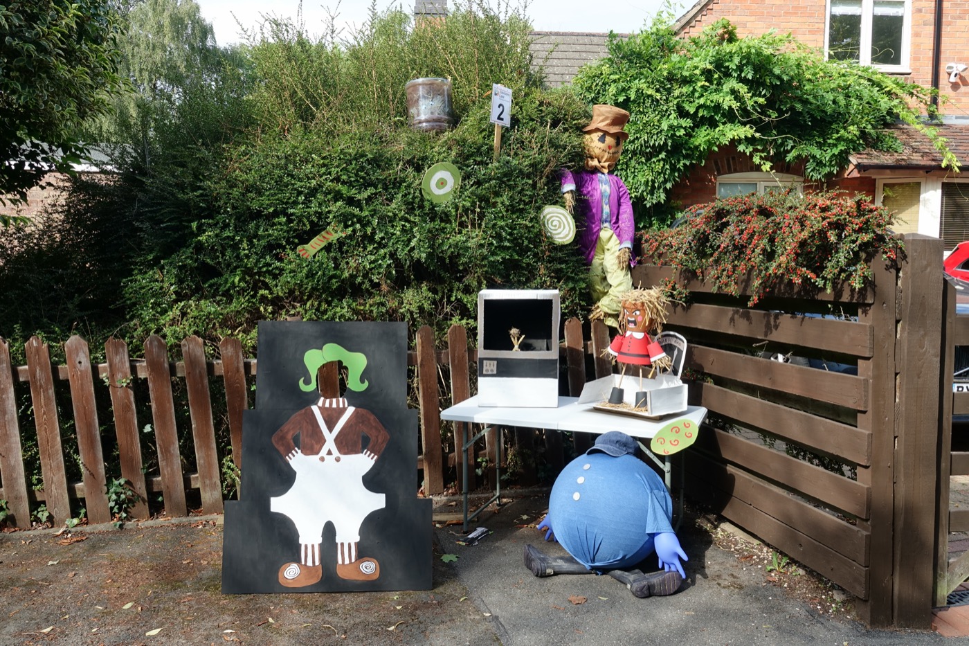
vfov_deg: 45.0
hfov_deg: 63.7
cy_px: 323
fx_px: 780
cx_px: 484
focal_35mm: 29
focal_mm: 10.8
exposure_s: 1/125
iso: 100
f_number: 5
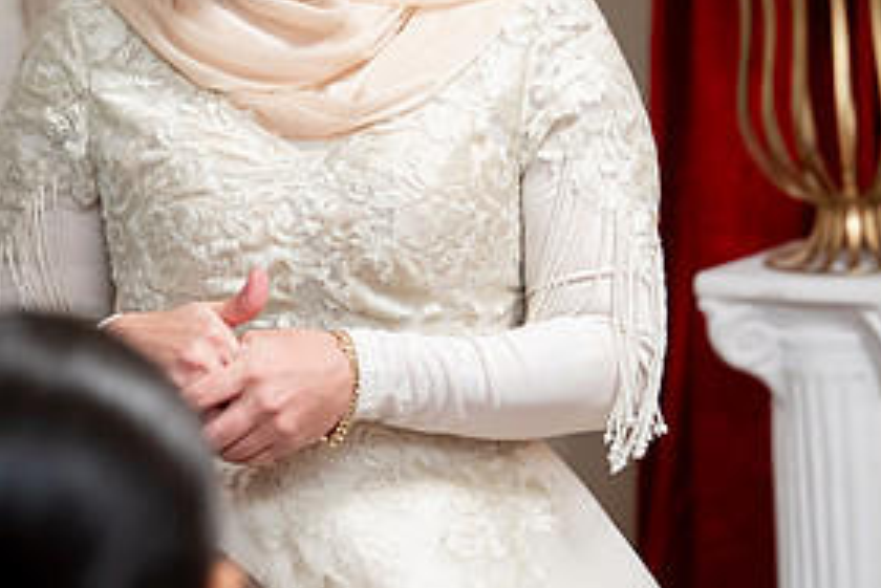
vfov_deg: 9.5
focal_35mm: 145
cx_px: 305
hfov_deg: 14.1
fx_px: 3550
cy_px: 115
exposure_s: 1/160
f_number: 2.8
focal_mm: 70
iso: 1600
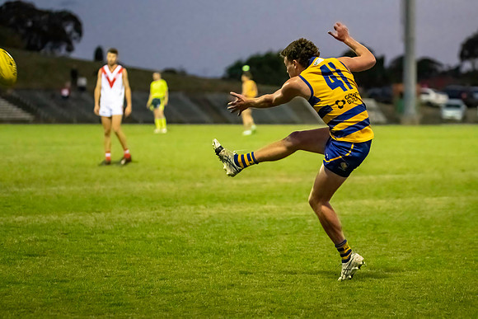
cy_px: 177
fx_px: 2009
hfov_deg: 13.6
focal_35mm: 151
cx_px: 300
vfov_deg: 9.1
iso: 10000
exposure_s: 1/1600
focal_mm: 120
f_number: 2.8
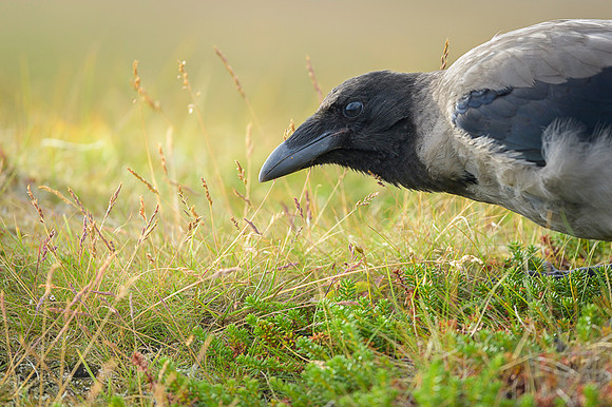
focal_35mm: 663
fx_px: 11262
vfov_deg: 2.1
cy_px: 196
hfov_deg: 3.1
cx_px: 406
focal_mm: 500
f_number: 4
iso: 800
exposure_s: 1/640
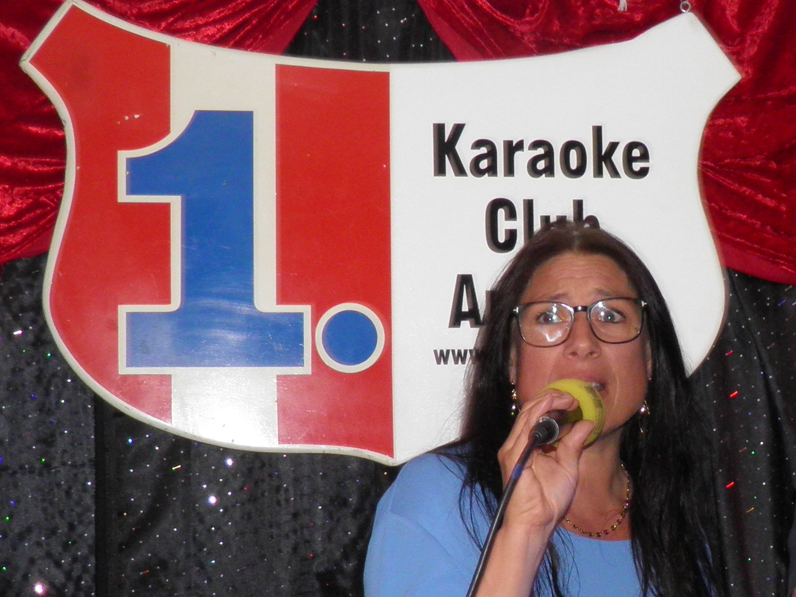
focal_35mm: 81
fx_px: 1863
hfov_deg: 23.9
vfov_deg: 18.1
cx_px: 573
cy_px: 432
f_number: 2.8
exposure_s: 1/30
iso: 100
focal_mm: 4.9
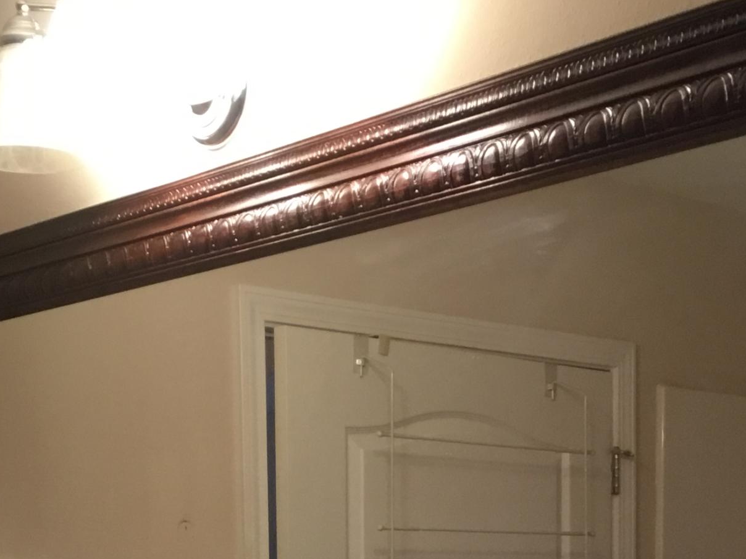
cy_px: 684
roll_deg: +1.0
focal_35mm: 77
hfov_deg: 25.3
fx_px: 1659
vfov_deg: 18.1
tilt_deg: -3.6
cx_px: 437
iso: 125
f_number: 2.4
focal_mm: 3.3
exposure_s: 1/33
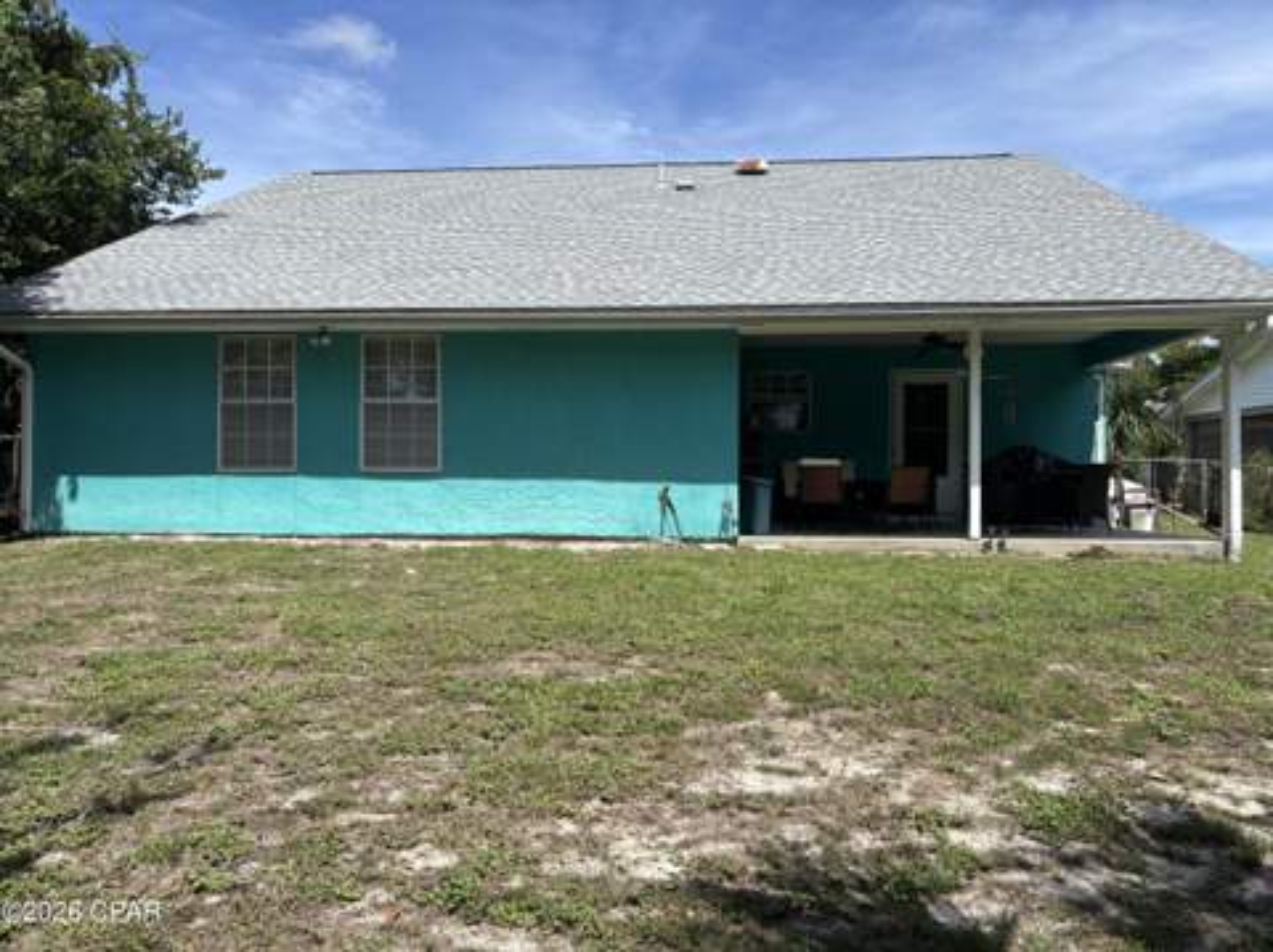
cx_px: 636
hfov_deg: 67.4
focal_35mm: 26
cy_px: 476
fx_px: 955
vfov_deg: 53.0
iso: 50
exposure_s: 1/3413
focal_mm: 5.96
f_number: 1.6
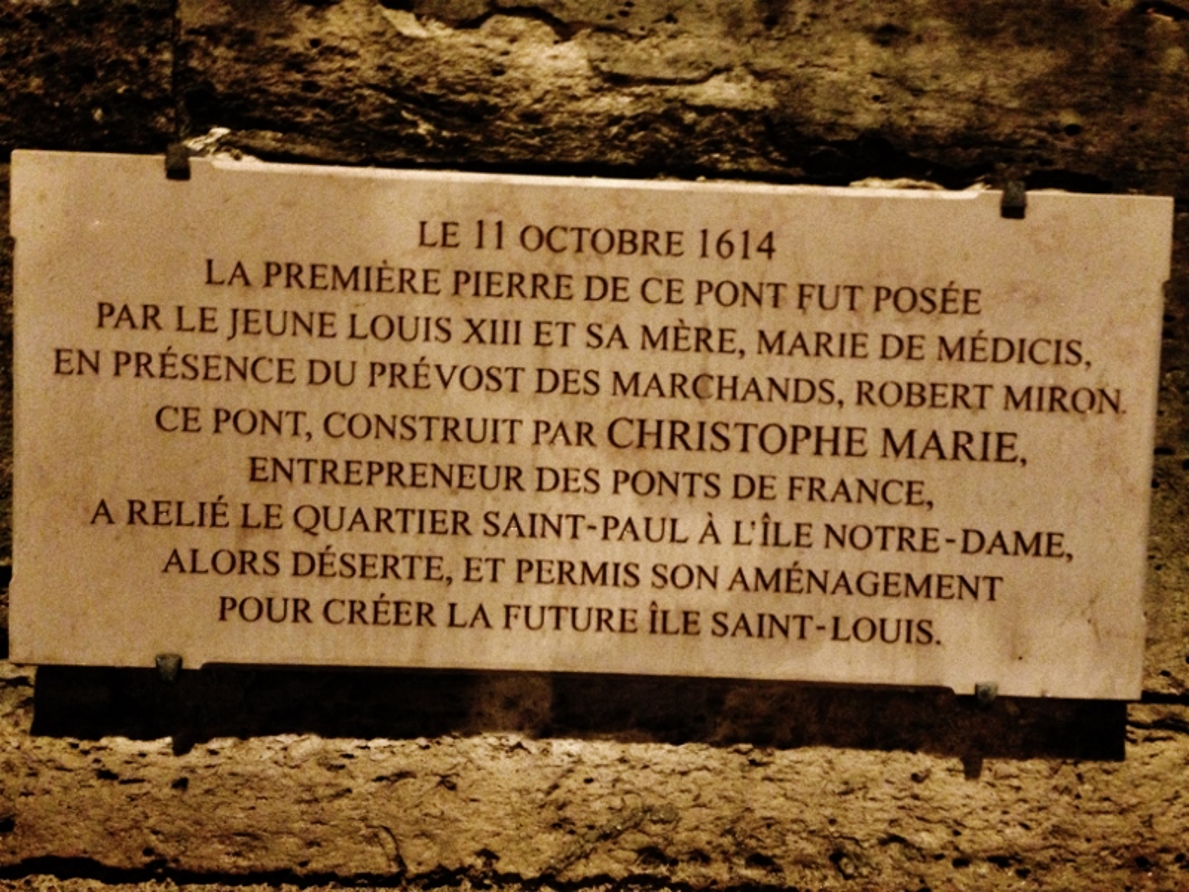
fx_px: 1133
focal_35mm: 33
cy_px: 446
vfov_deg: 42.9
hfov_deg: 55.4
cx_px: 594
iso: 800
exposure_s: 1/15
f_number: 2.4
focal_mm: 4.13
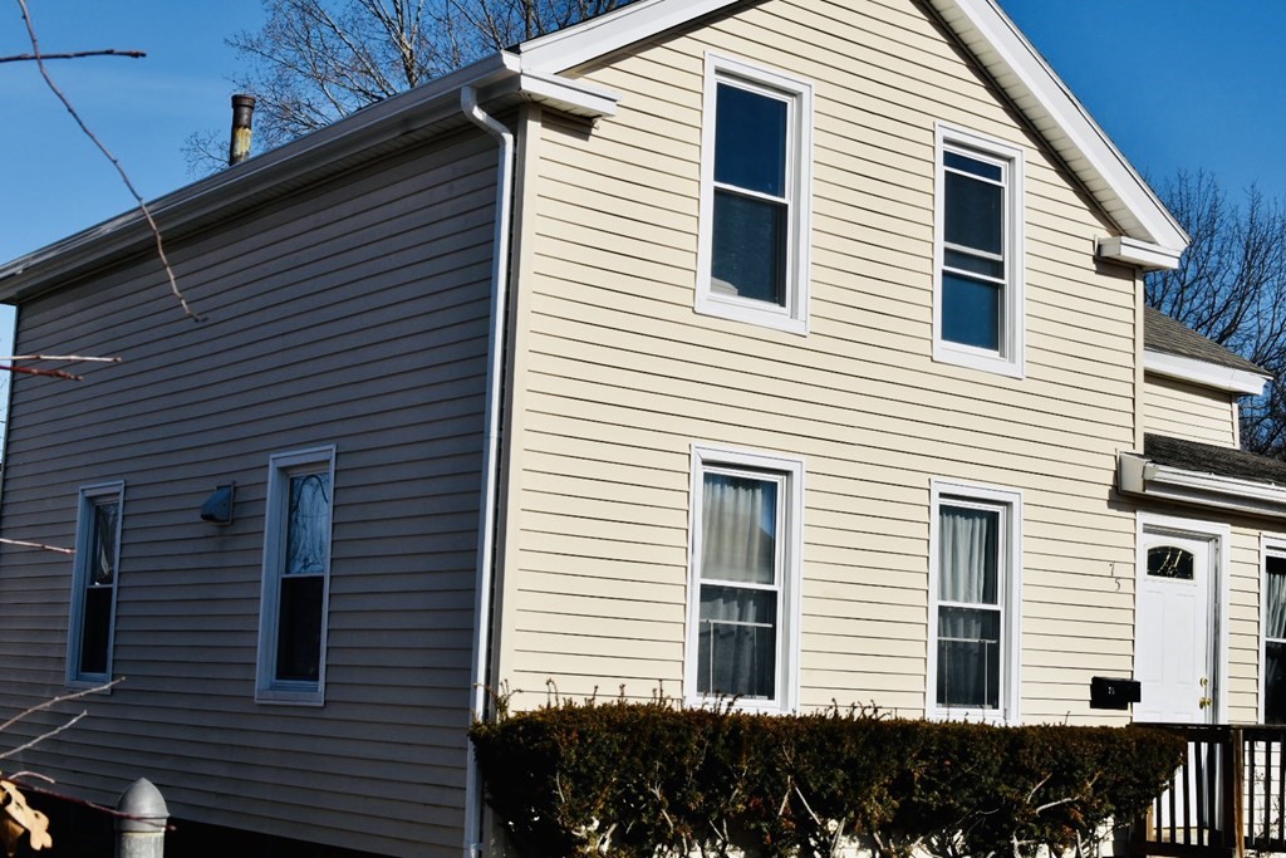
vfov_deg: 25.8
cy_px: 429
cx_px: 643
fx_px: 1876
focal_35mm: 52
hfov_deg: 37.8
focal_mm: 35
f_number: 11
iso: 200
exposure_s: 1/500
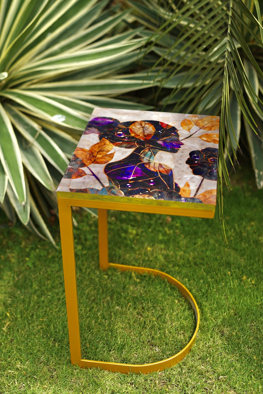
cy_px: 197
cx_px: 132
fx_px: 569
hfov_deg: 26.0
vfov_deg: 38.2
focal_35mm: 52
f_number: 1.8
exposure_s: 1/160
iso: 100
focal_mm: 35
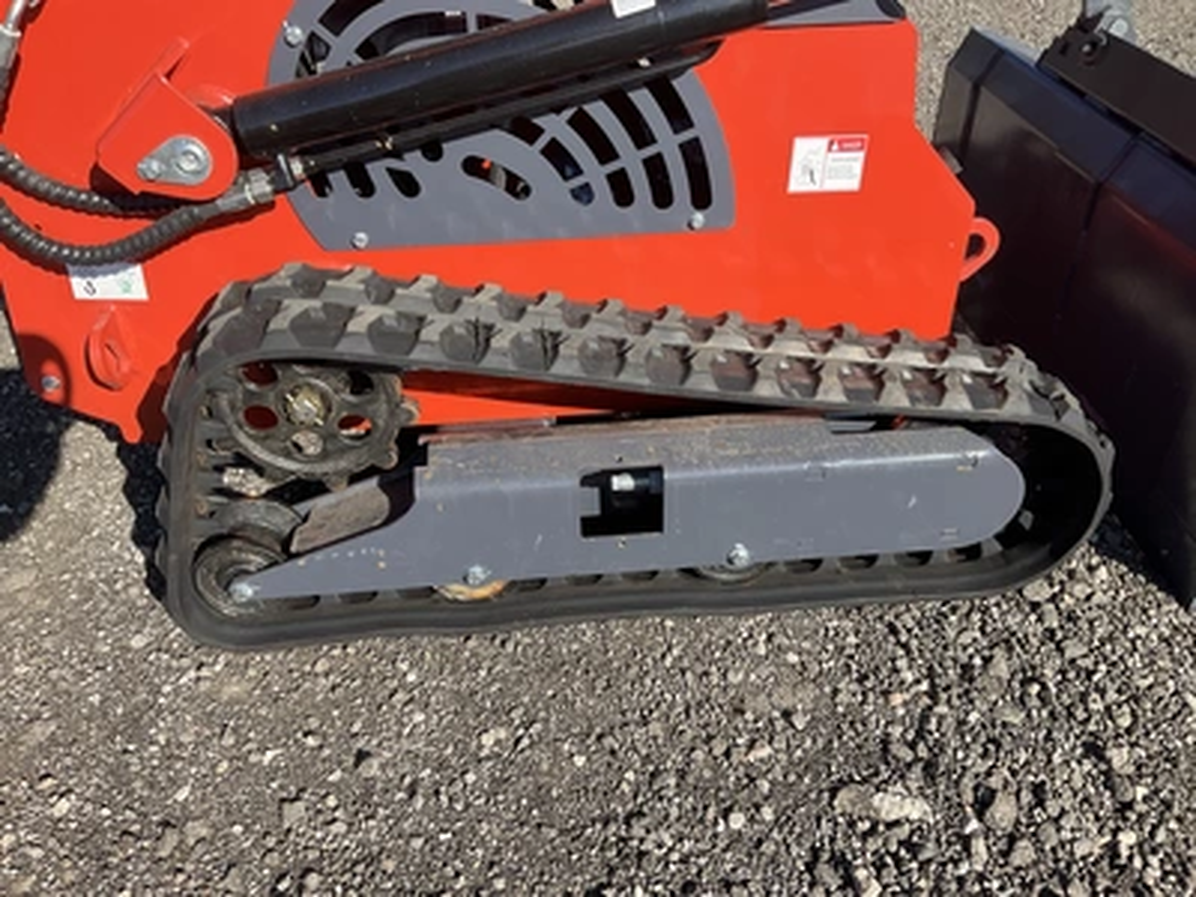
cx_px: 598
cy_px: 448
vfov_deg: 48.2
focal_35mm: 29
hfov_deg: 61.7
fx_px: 1002
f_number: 1.8
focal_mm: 3
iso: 25
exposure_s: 1/842
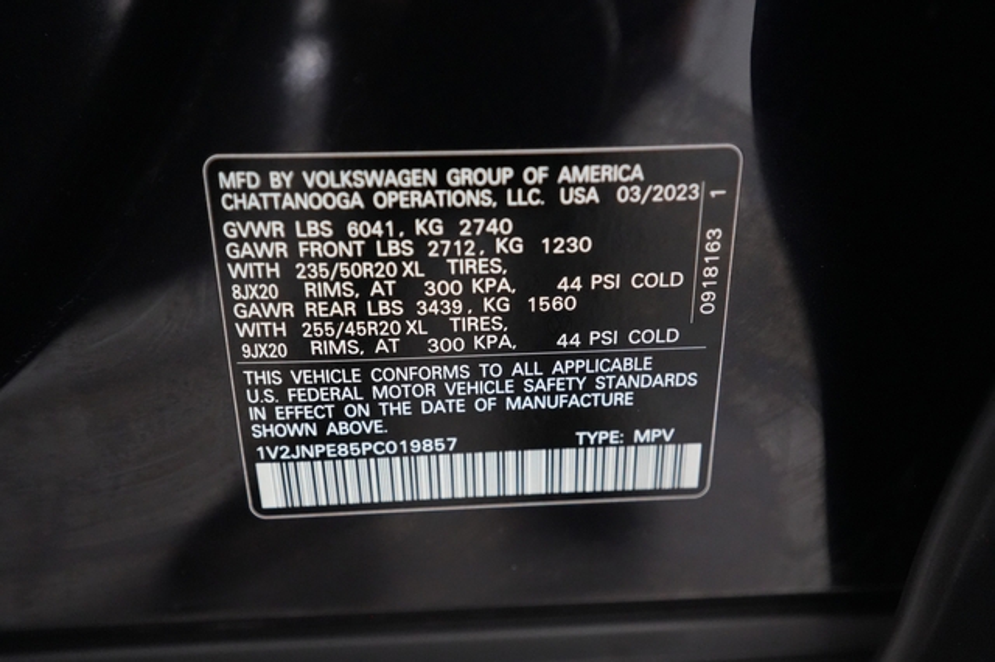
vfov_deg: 51.2
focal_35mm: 25
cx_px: 498
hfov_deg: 71.5
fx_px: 691
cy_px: 331
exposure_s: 1/160
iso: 10000
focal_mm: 25
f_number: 2.8
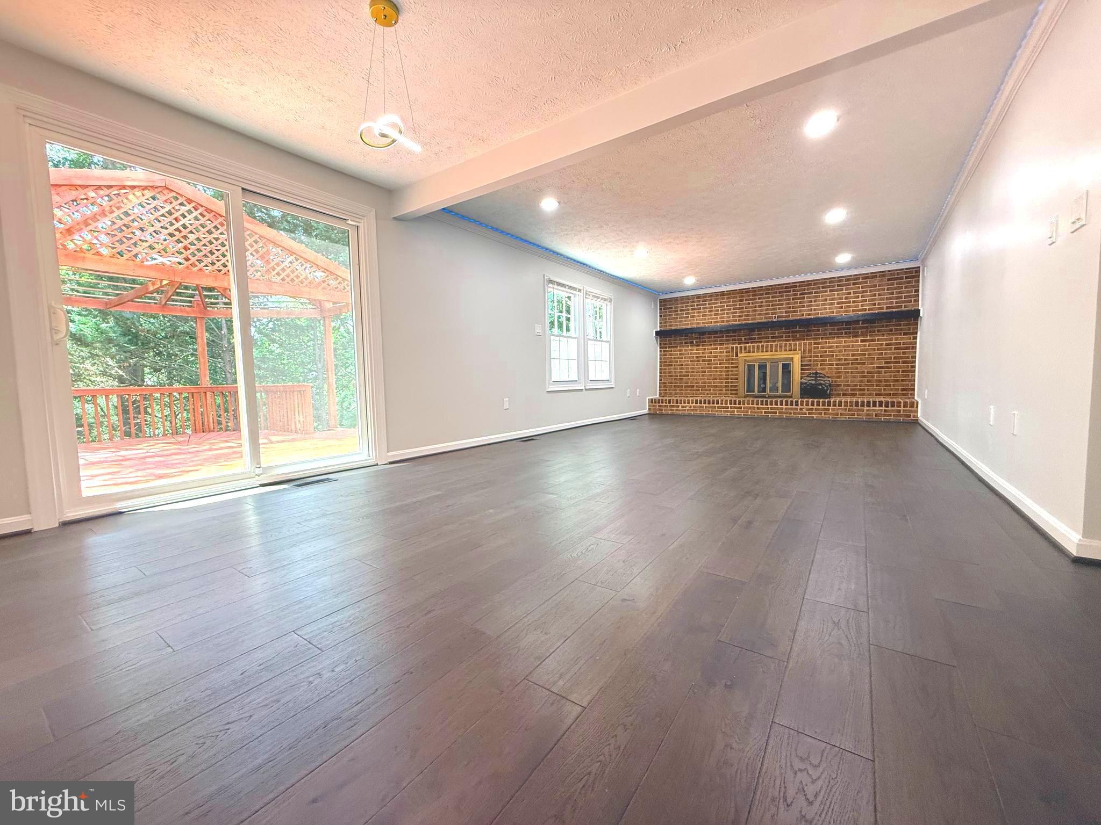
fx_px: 445
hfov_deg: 102.1
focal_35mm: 14
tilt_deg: -3.4
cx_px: 550
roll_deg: +1.2
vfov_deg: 85.7
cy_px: 412
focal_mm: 2.22
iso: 250
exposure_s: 1/120
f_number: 2.2
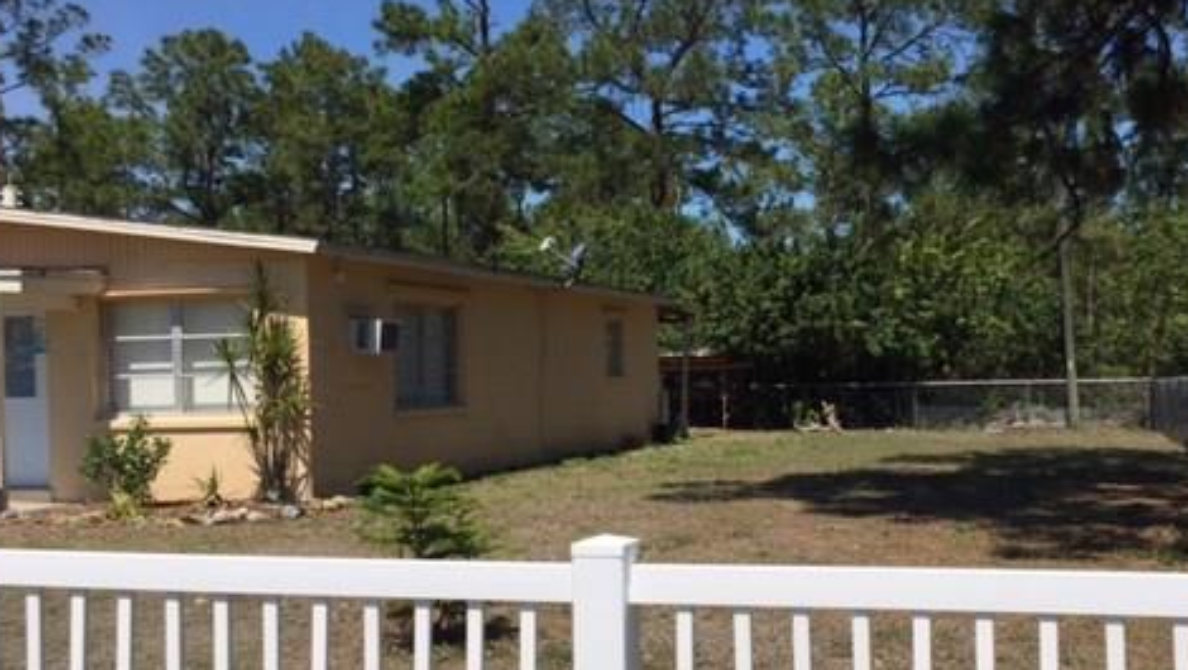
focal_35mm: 43
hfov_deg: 47.0
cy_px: 397
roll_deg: +0.0
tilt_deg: +0.0
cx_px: 733
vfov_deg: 27.7
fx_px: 1355
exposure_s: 1/3968
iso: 32
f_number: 2.2
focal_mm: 4.15
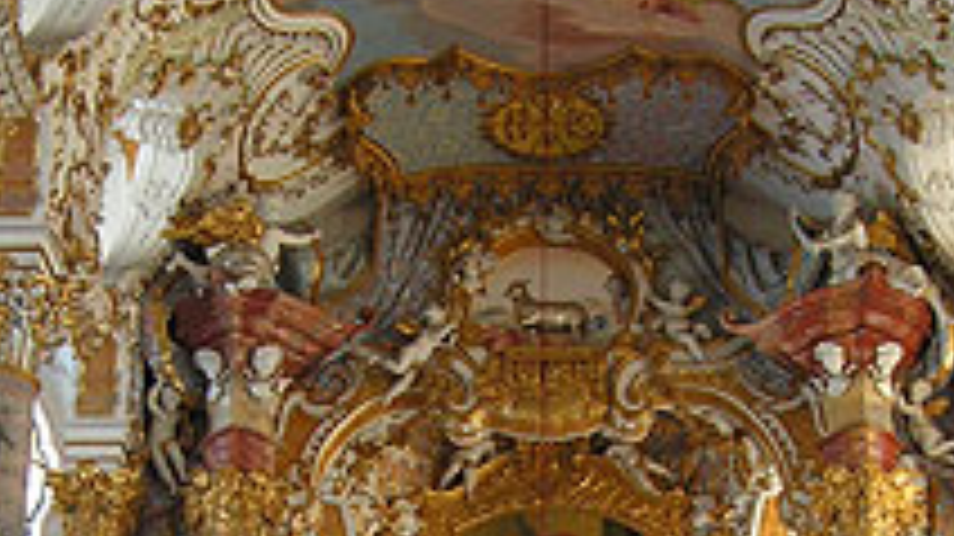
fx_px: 2225
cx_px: 540
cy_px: 617
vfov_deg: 13.4
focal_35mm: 88
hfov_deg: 24.2
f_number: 2.8
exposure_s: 1/50
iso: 100
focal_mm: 6.3
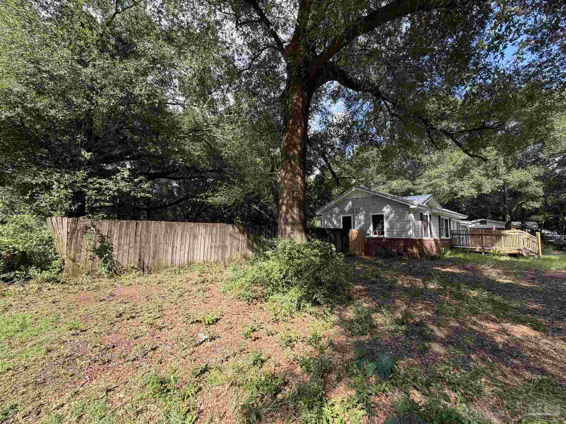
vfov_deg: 85.7
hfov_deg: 102.1
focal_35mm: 14
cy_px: 212
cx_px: 283
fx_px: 229
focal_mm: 2.22
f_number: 2.2
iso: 50
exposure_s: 1/359
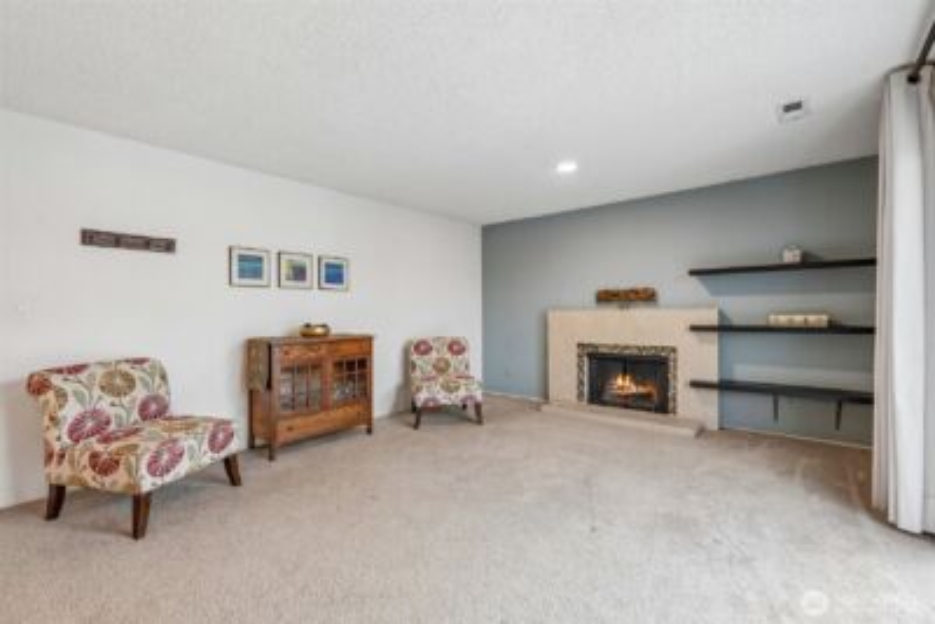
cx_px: 468
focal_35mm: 16
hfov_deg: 96.7
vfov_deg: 73.8
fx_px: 416
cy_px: 312
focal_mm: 16
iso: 400
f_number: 8
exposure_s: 1/10
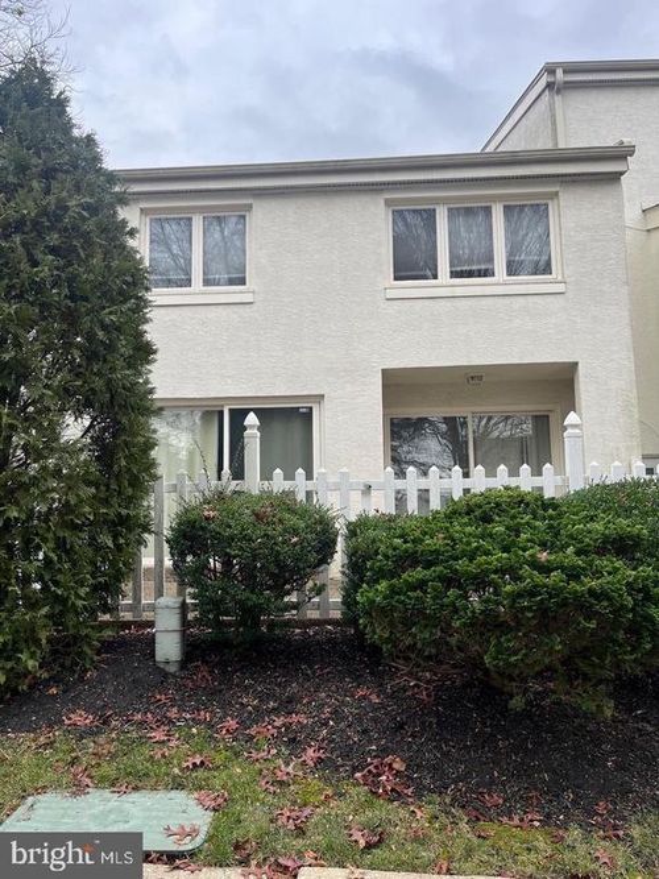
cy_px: 440
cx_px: 330
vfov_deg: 67.3
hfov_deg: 53.0
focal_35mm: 26
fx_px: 660
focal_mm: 5.1
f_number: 1.6
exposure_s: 1/202
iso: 40
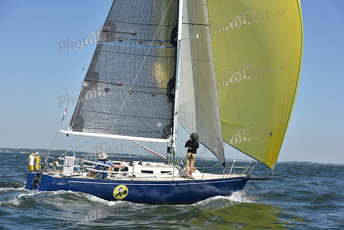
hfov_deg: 28.8
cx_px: 172
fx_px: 669
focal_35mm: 70
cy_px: 115
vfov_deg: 19.5
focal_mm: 70
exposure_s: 1/1250
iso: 250
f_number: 7.1
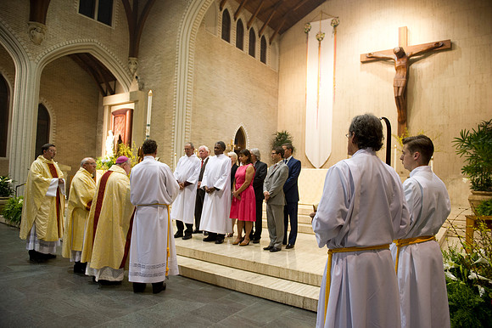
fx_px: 328
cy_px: 164
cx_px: 246
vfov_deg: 53.1
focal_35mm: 24
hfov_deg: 73.8
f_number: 3.2
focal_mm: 24
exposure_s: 1/80
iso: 1600
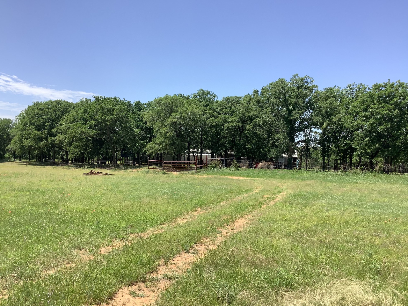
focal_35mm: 32
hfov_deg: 56.8
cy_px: 155
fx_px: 377
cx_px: 202
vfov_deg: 44.2
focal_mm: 3.3
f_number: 2.4
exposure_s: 1/1018
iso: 25
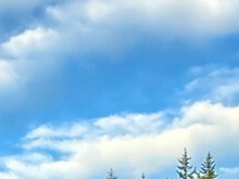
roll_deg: +2.0
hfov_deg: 18.1
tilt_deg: +1.6
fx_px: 704
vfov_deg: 12.3
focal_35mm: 102
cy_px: 393
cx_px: -60
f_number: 2.2
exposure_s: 1/224
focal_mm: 2.22
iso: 50
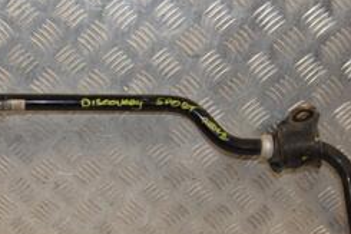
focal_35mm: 77
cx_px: 49
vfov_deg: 17.4
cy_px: 212
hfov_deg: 25.6
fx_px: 752
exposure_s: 1/200
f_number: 6.3
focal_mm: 21
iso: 800
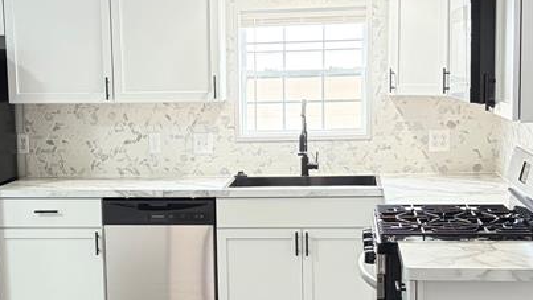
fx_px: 1018
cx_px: 205
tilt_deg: -8.0
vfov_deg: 16.7
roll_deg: +0.9
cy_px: 198
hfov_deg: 29.2
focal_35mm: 72
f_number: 1.6
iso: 320
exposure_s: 1/40
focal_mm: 5.96
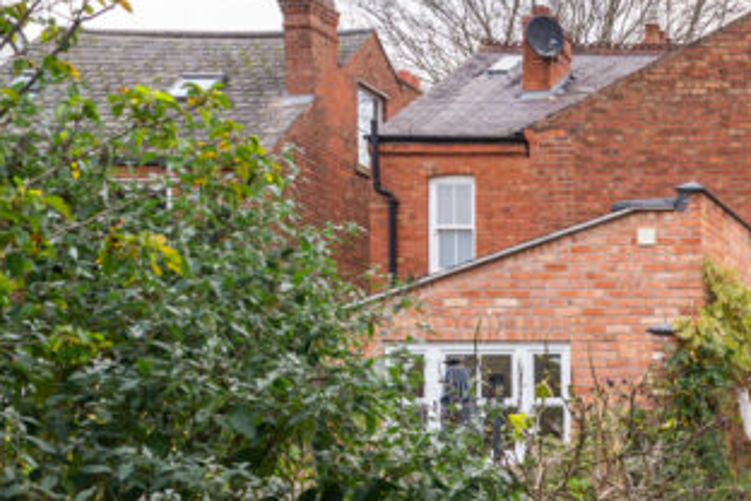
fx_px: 1669
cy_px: 438
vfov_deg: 16.9
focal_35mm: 80
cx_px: 1184
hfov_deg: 20.8
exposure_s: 1/25
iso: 250
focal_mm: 24
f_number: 8
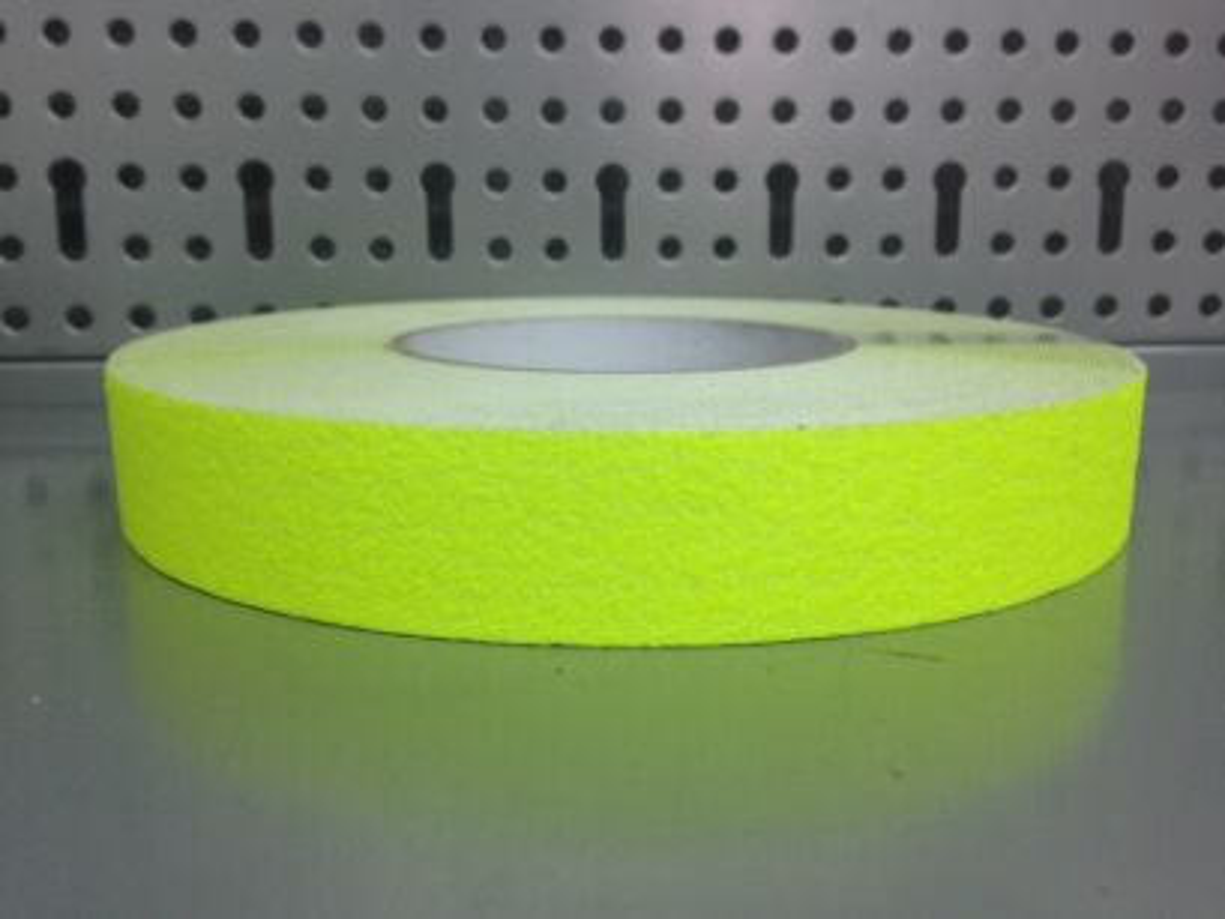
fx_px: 1168
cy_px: 460
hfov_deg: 55.3
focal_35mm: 33
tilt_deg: -10.4
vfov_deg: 43.0
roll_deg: -0.6
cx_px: 612
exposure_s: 1/20
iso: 64
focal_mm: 4.12
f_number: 2.4
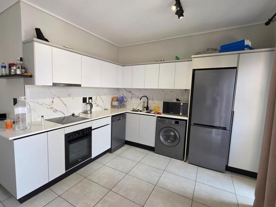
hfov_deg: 90.1
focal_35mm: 17
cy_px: 106
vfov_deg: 74.7
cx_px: 113
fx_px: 136
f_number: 1.9
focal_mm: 2.2
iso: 125
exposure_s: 1/120
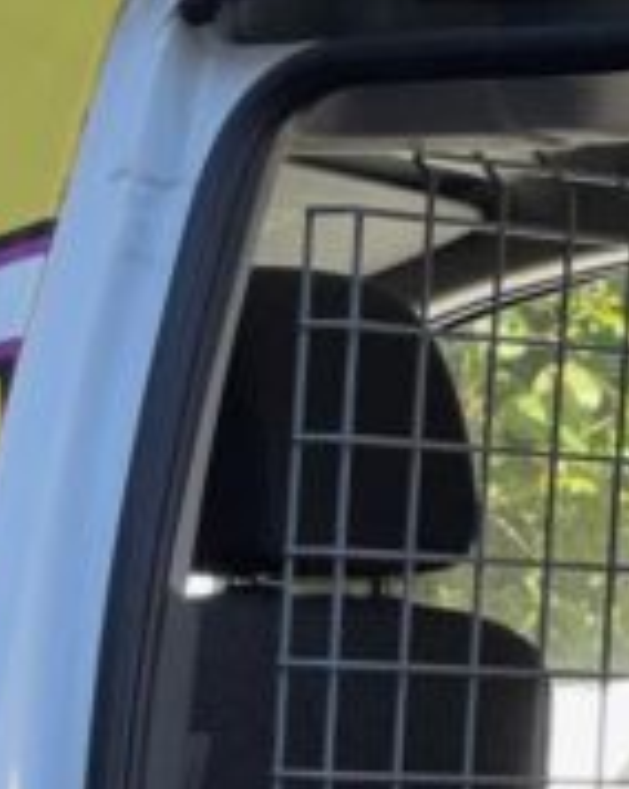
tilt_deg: -7.6
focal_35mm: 240
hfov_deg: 6.2
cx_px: -651
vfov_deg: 7.9
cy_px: 1144
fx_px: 5594
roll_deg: -3.5
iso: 32
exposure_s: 1/122
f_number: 2
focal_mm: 6
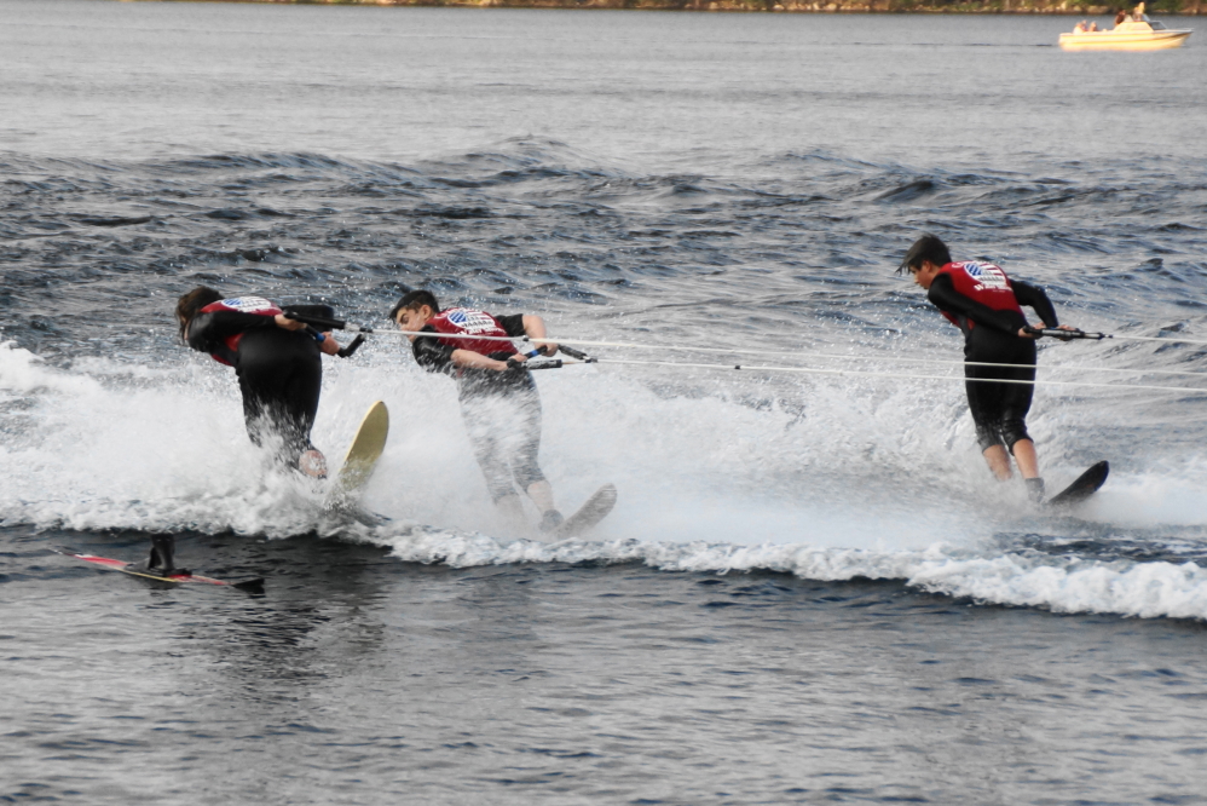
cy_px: 403
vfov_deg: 7.0
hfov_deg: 10.5
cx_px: 604
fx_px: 6539
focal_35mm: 195
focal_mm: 130
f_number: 5.6
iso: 320
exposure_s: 1/200
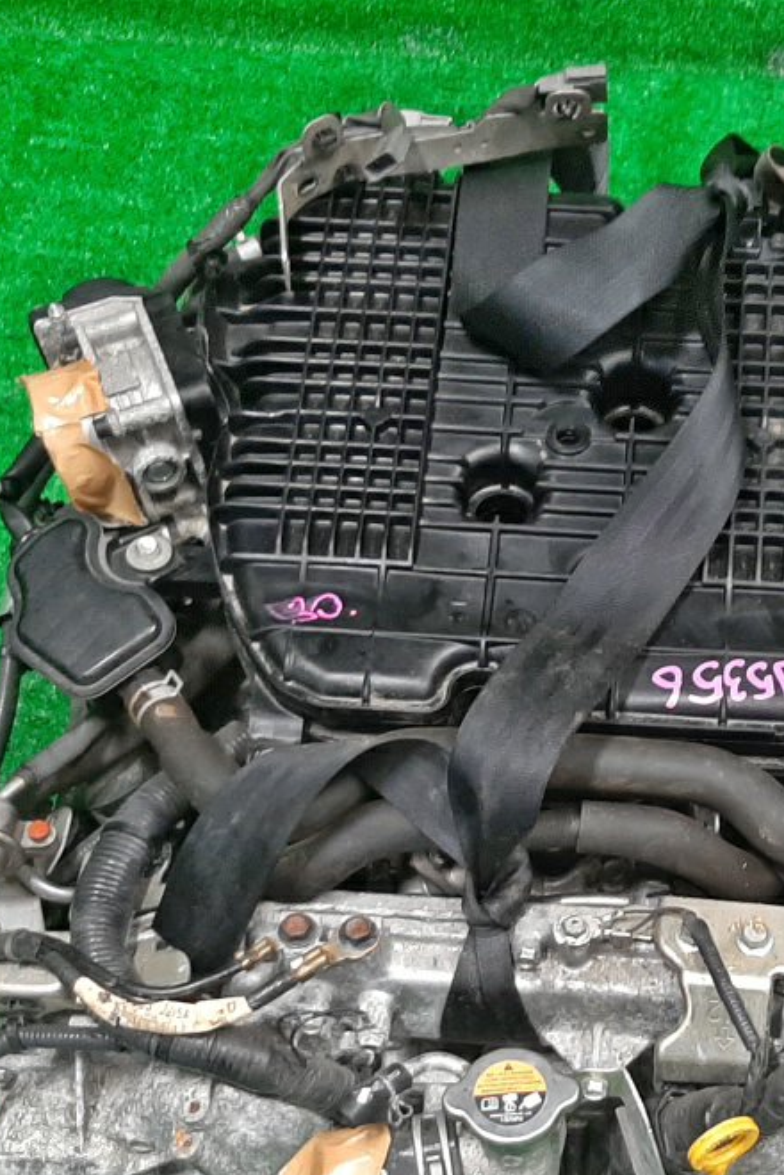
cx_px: 576
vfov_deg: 33.6
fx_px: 1927
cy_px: 803
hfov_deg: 22.8
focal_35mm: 59
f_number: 1.7
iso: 152
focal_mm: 3.93
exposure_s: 1/50
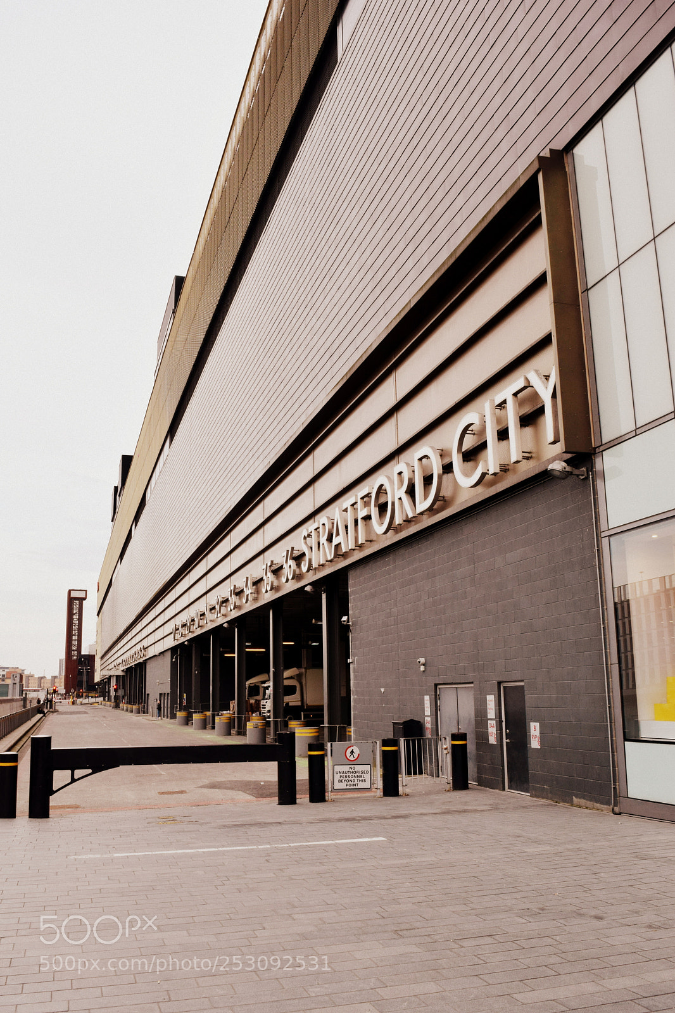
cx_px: 338
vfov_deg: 61.9
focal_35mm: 30
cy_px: 506
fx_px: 844
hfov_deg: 43.6
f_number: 8
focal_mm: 20
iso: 400
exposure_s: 1/250
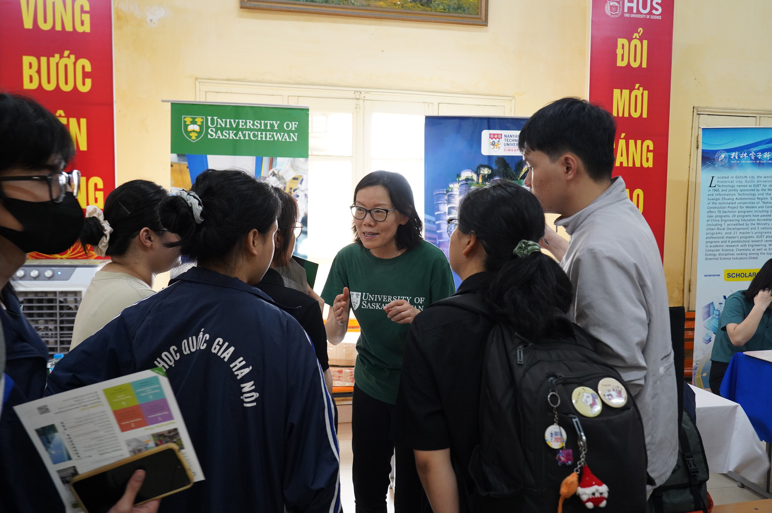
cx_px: 386
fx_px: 643
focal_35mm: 30
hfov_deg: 62.0
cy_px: 256
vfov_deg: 43.5
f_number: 5.6
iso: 4000
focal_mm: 30
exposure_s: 1/125
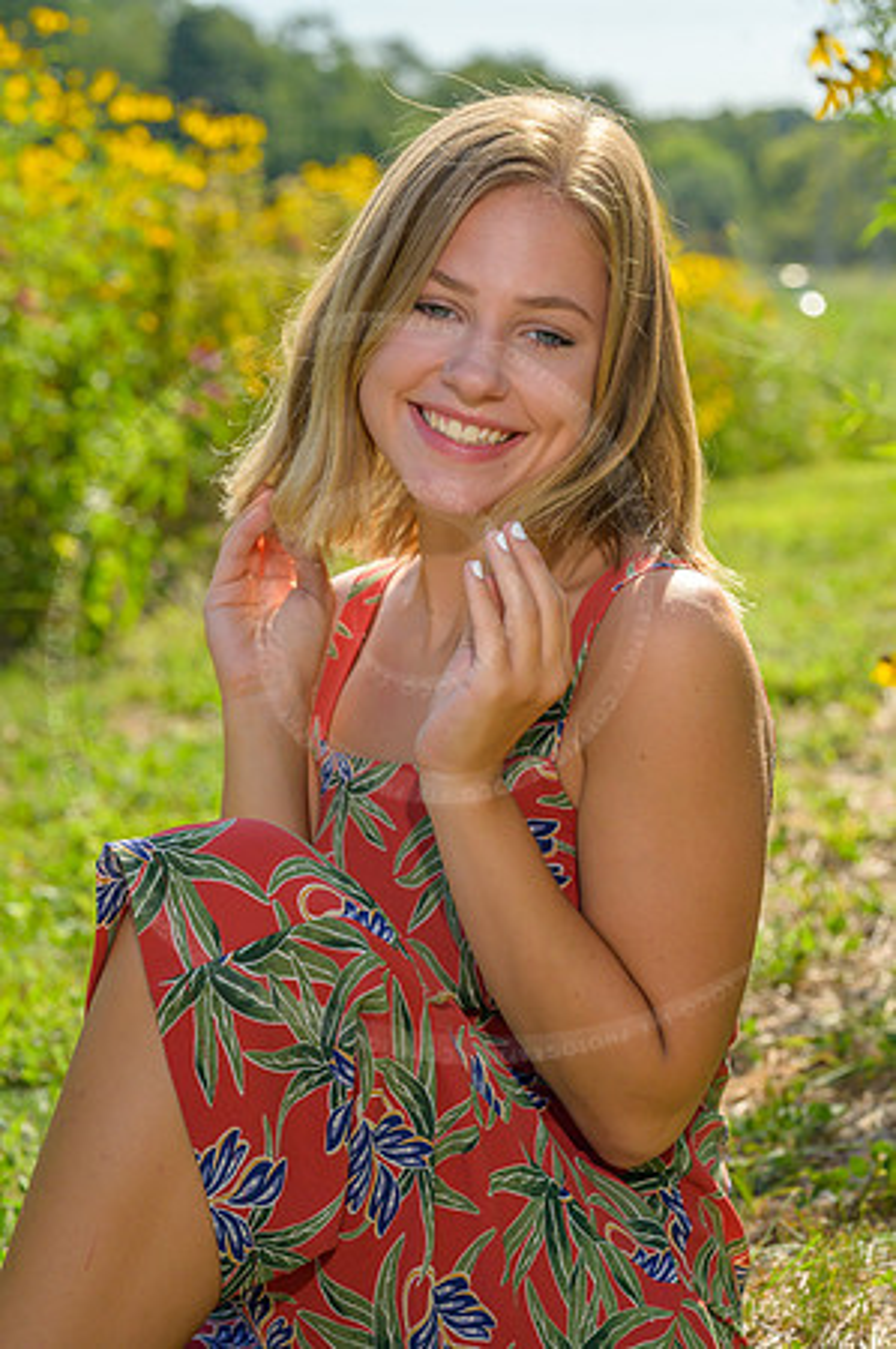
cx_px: 448
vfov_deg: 23.9
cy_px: 674
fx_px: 3180
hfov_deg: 16.0
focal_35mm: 85
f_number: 5.6
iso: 200
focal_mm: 85
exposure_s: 1/1600
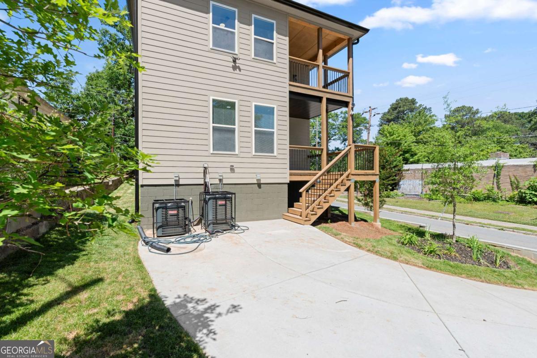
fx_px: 224
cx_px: 268
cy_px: 179
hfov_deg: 100.4
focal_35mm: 15
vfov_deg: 77.4
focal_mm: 15
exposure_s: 1/250
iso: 125
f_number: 8
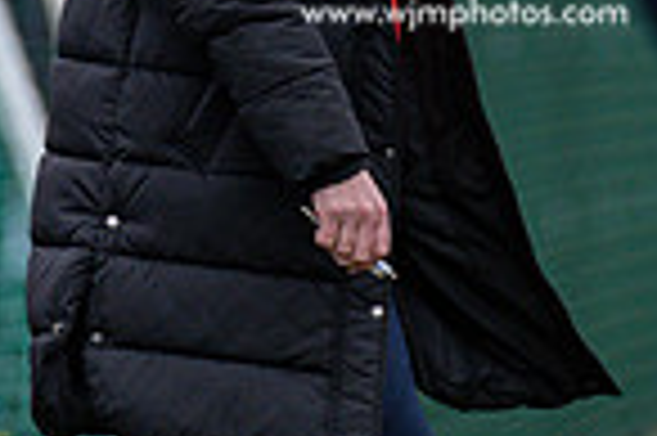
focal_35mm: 1194
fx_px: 21766
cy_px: -173
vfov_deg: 1.1
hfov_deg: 1.7
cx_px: 464
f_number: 2.8
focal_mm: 300
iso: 2500
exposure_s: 1/1000
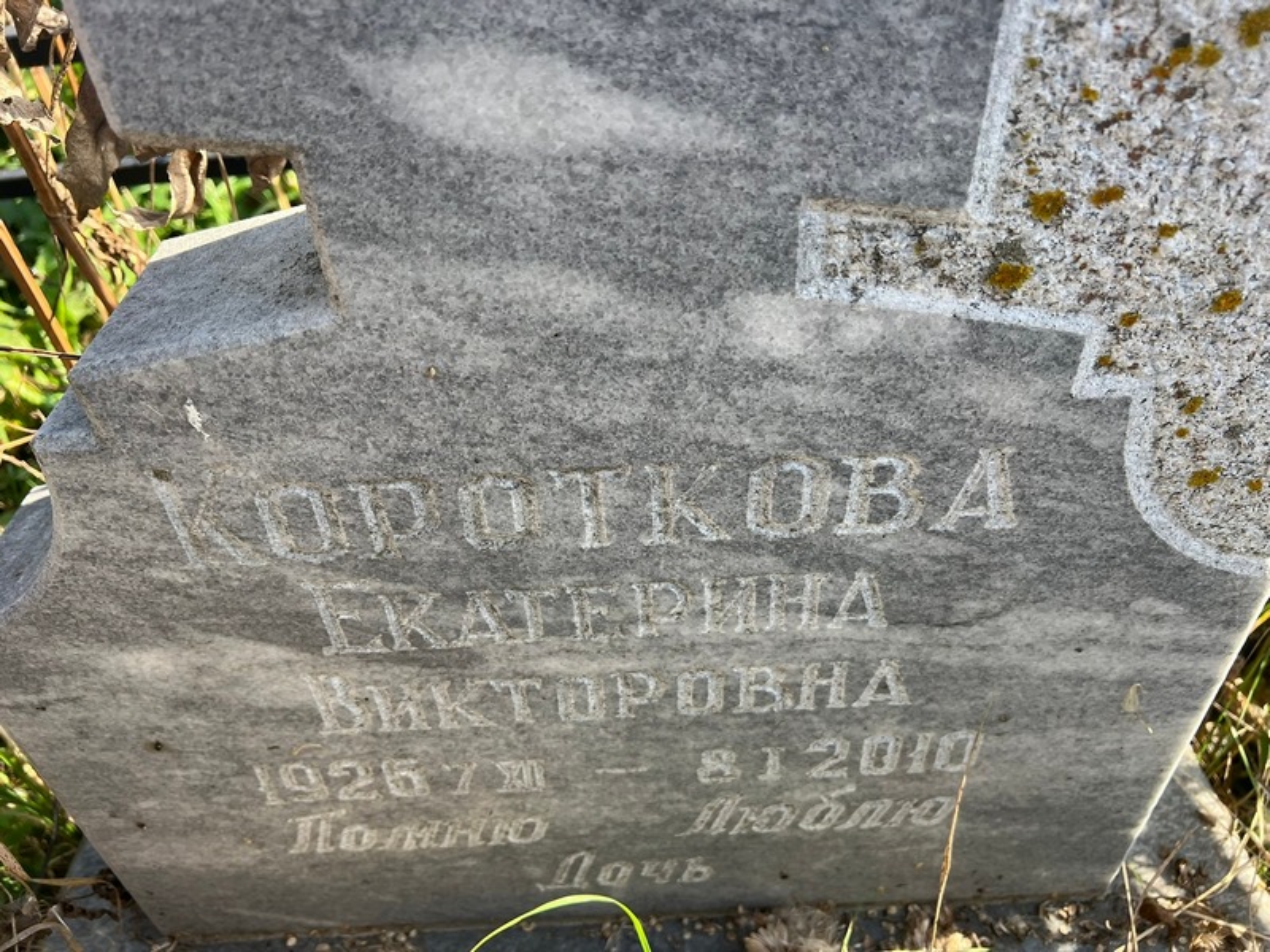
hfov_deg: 67.3
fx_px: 954
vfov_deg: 53.1
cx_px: 635
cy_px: 476
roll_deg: +7.2
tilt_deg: -43.1
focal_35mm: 26
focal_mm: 5.7
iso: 50
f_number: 1.5
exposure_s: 1/780
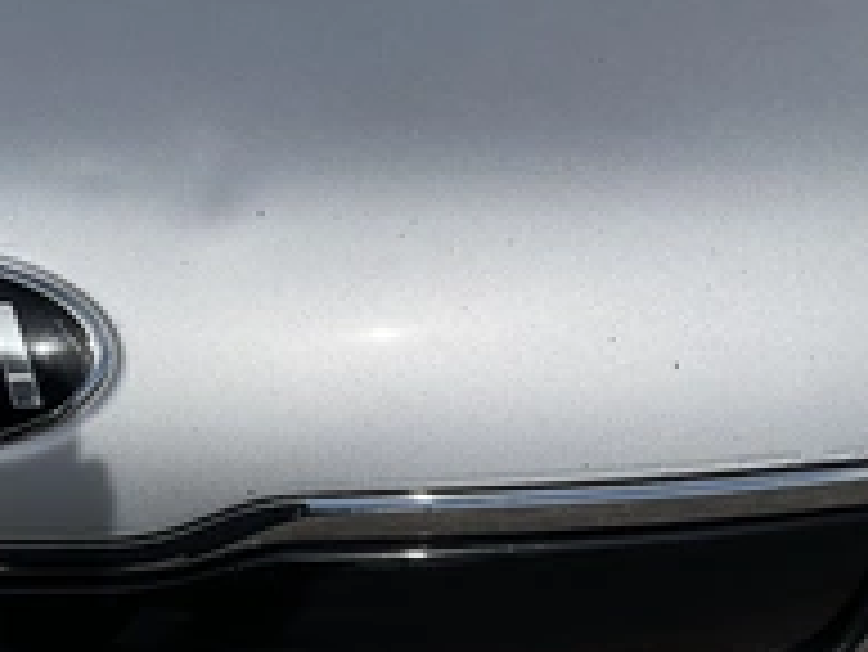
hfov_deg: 30.6
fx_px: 1505
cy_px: 166
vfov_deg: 24.2
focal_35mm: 60
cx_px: 67
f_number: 1.8
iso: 25
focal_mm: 3
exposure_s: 1/5263
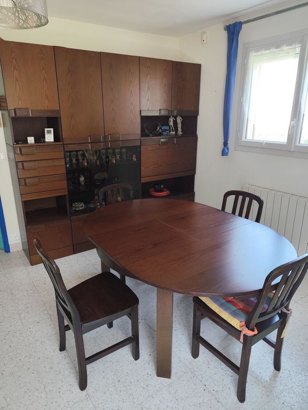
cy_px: 205
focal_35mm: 23
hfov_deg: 58.9
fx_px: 273
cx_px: 154
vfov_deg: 73.9
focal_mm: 6.19
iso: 160
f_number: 1.65
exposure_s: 1/50
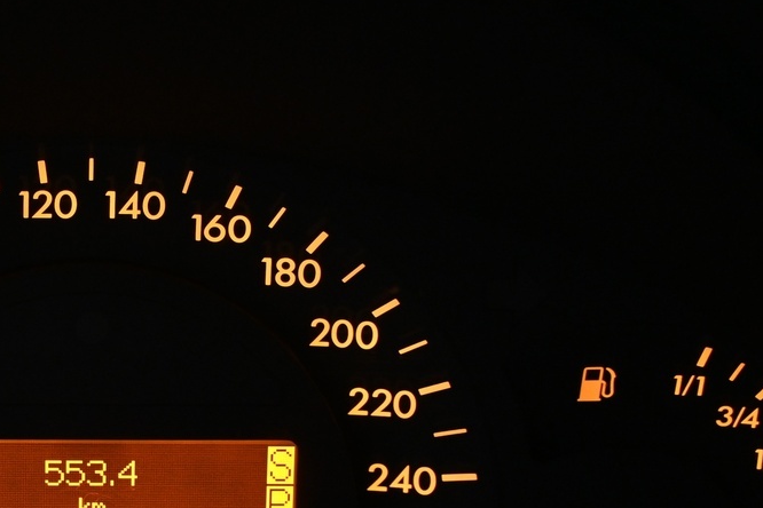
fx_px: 1586
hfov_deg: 26.1
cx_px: 65
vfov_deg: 18.1
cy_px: 383
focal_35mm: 75
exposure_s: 1/30
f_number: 3.8
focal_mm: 20.5
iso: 1600
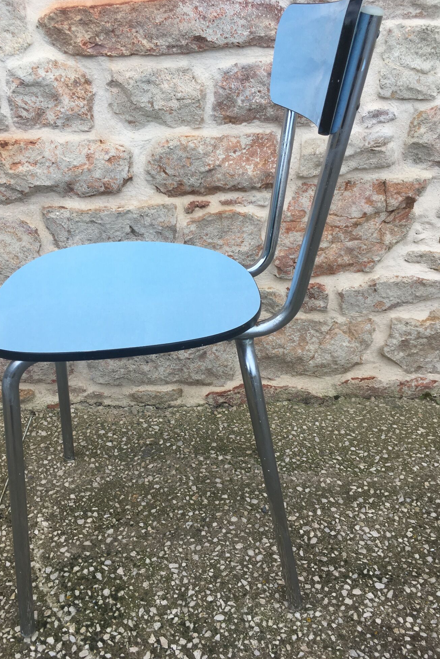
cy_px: 326
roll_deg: +2.6
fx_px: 568
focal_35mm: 31
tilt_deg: -24.6
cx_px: 196
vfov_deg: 60.3
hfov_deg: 42.3
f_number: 2.2
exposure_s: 1/381
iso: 25
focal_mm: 4.15
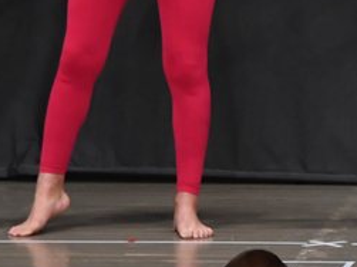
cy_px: -74
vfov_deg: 2.2
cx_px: 417
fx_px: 6886
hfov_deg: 3.0
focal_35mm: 668
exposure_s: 1/400
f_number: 5.6
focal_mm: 150
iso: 3200
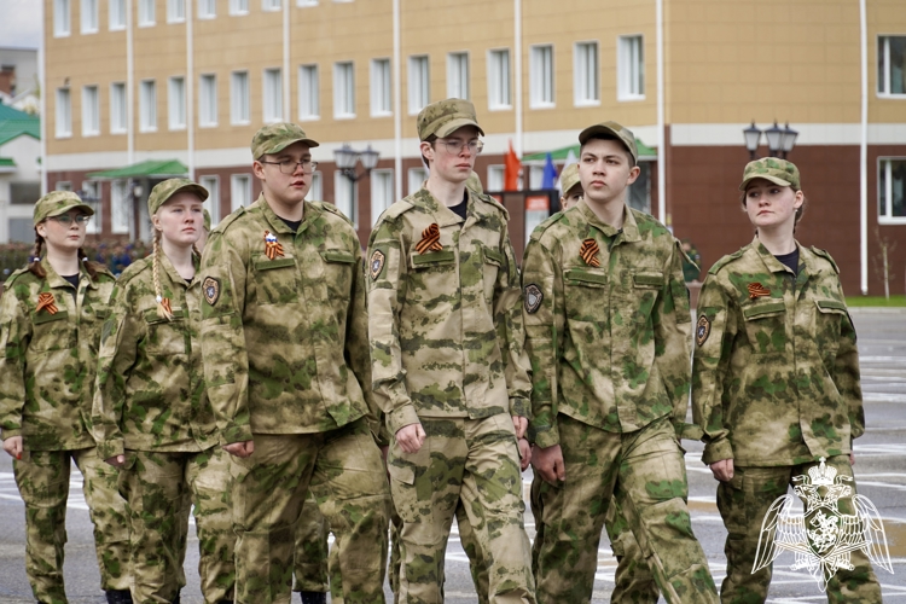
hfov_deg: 13.3
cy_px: 302
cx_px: 453
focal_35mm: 154
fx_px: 3888
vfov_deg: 8.9
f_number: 5.6
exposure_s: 1/400
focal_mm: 103
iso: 100
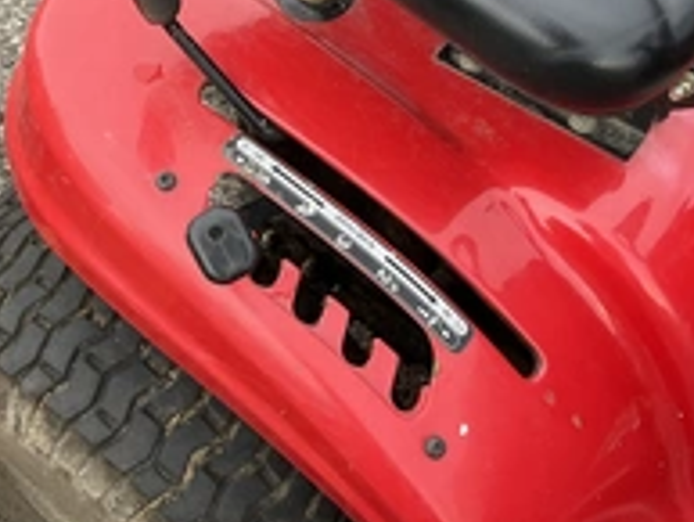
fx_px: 1204
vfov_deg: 24.1
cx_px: 223
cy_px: 108
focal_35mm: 60
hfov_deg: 31.9
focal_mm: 3
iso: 50
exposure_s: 1/122
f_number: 1.8
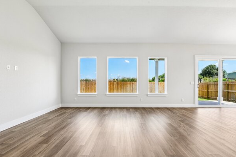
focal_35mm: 17
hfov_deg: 93.2
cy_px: 83
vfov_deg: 70.5
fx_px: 111
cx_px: 123
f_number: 8
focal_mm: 16
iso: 400
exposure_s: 1/80
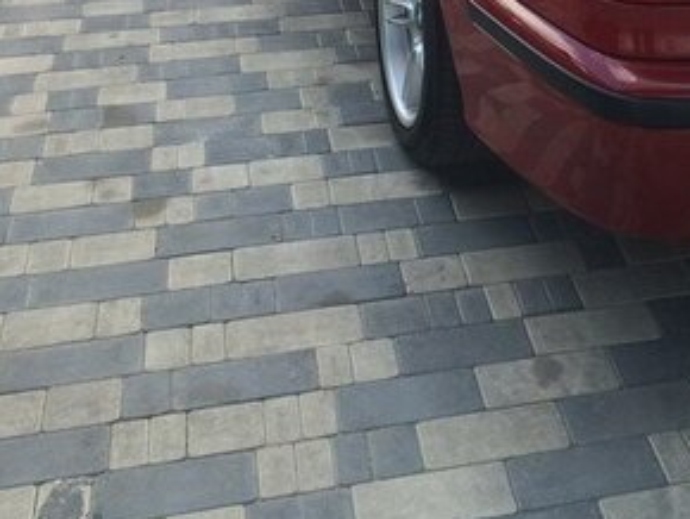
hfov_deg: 28.2
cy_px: -63
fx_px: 1317
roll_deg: -2.9
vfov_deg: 21.1
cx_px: 628
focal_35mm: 66
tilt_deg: -19.3
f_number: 2.2
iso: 32
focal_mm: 4.15
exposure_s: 1/334
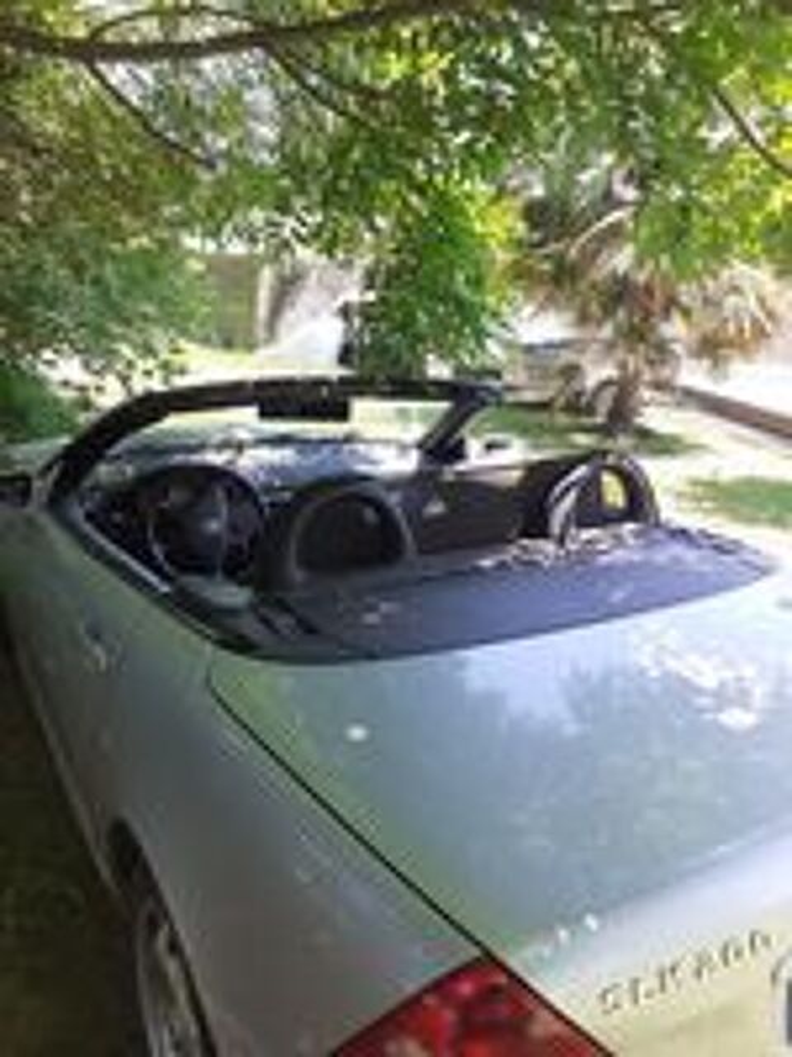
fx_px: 824
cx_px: 396
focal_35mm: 27
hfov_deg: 51.4
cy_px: 528
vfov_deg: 65.3
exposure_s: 1/203
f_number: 1.9
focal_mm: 3.6
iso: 40
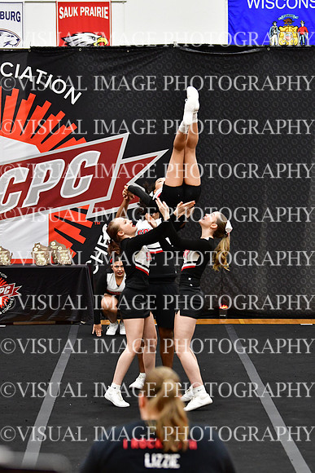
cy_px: 236
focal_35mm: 153
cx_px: 158
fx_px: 2007
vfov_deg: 13.4
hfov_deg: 9.0
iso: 4000
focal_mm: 102
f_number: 3.2
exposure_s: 1/500
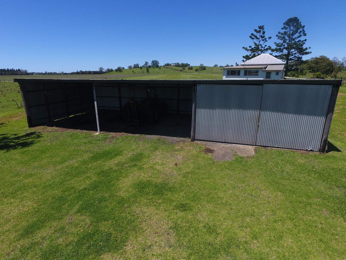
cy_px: 130
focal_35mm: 20
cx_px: 173
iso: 100
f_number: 2.8
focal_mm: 3.61
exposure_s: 1/1070
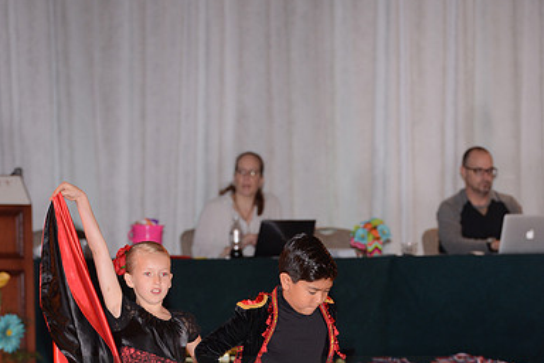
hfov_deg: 6.8
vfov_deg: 4.5
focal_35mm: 302
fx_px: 4563
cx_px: 271
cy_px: 404
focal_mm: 200
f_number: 5.6
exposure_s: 1/250
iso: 1000
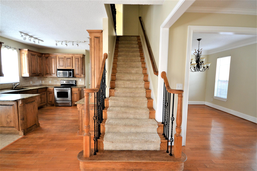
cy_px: 86
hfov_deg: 92.4
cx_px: 128
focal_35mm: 17
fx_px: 123
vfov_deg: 69.7
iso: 800
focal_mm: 11.5
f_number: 4.2
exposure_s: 1/60
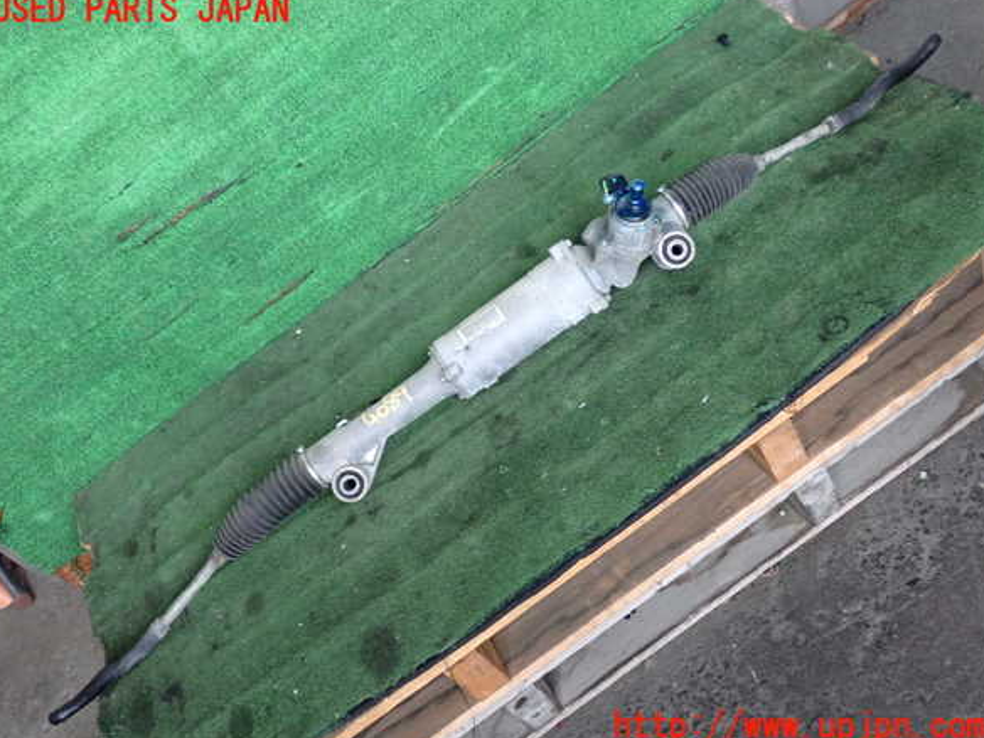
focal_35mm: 37
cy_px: 369
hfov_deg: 50.1
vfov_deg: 38.7
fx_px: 1052
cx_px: 489
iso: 1000
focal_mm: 6.37
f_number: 2.5
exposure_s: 1/125
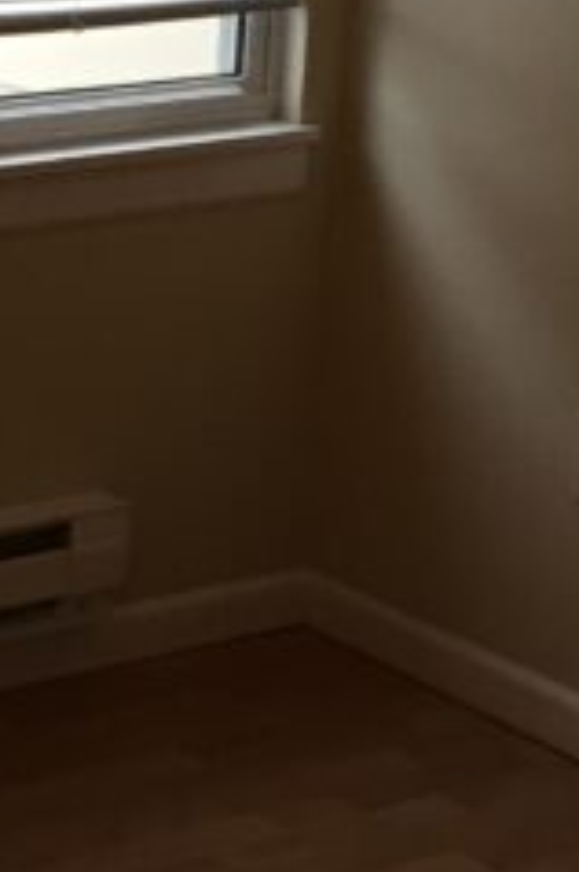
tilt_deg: -15.0
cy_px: 300
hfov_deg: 10.3
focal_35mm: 130
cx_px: -150
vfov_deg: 15.8
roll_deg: -2.1
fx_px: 3145
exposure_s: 1/30
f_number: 2.2
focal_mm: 4.15
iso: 80
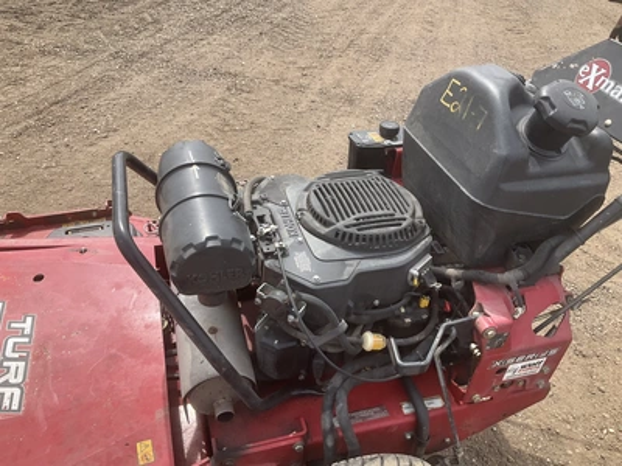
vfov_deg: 48.2
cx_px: 311
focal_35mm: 29
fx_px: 521
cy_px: 233
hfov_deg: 61.7
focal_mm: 3
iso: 25
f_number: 1.8
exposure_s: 1/855
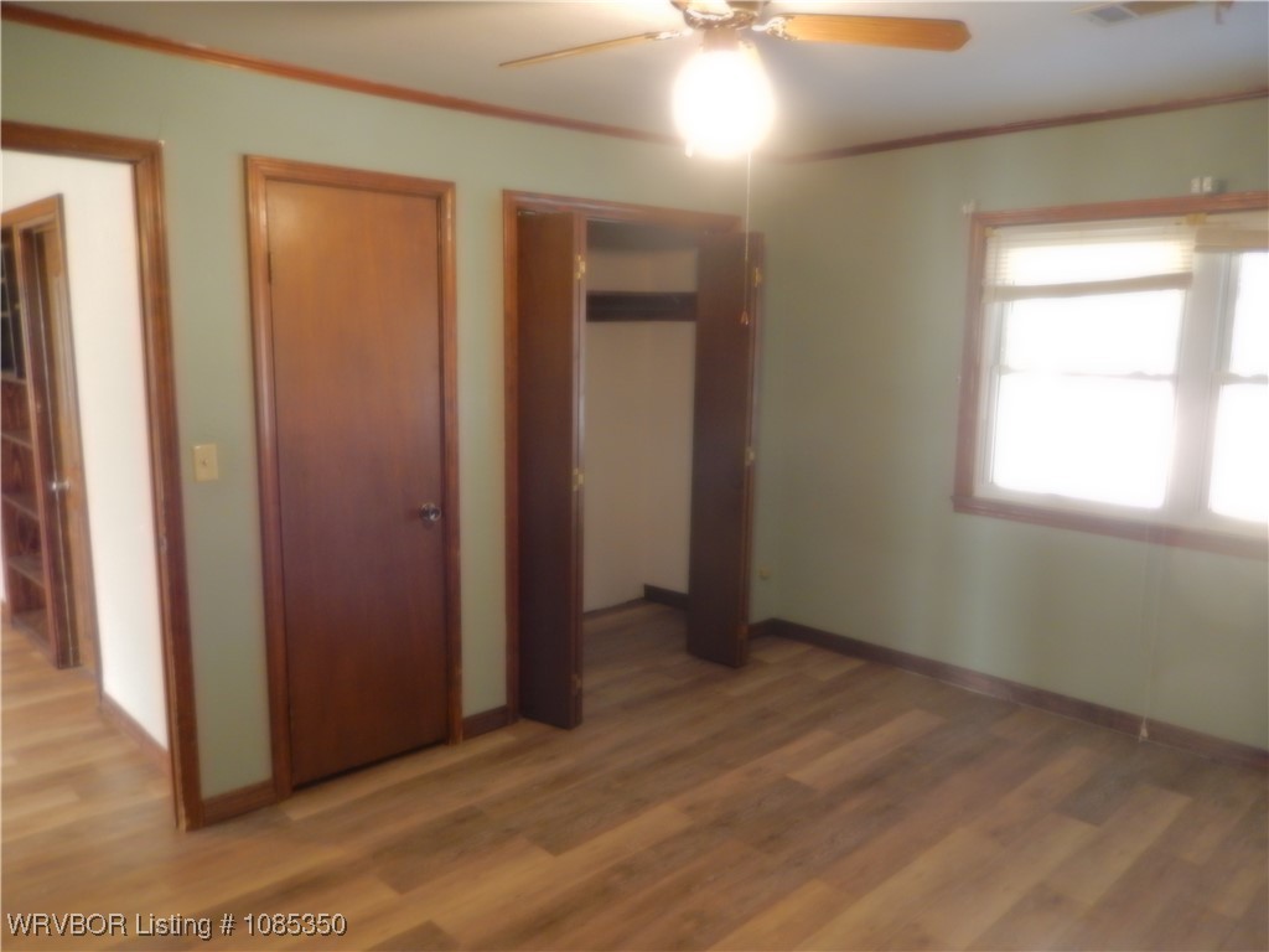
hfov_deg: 69.4
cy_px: 476
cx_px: 634
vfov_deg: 54.9
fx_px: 916
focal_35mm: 25
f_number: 3.4
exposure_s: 1/13
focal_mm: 4.5
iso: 400
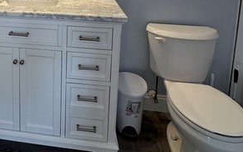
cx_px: 47
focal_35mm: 34
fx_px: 225
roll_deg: -1.5
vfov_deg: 32.5
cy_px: -18
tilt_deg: -6.3
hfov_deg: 52.8
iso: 64
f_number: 2.2
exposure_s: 1/120
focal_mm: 2.22
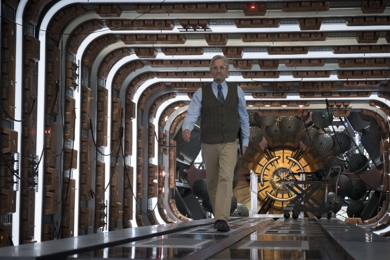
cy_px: 130
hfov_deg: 24.5
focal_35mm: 83
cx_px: 195
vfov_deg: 16.5
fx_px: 899
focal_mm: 55
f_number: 2.8
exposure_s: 1/160
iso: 3200
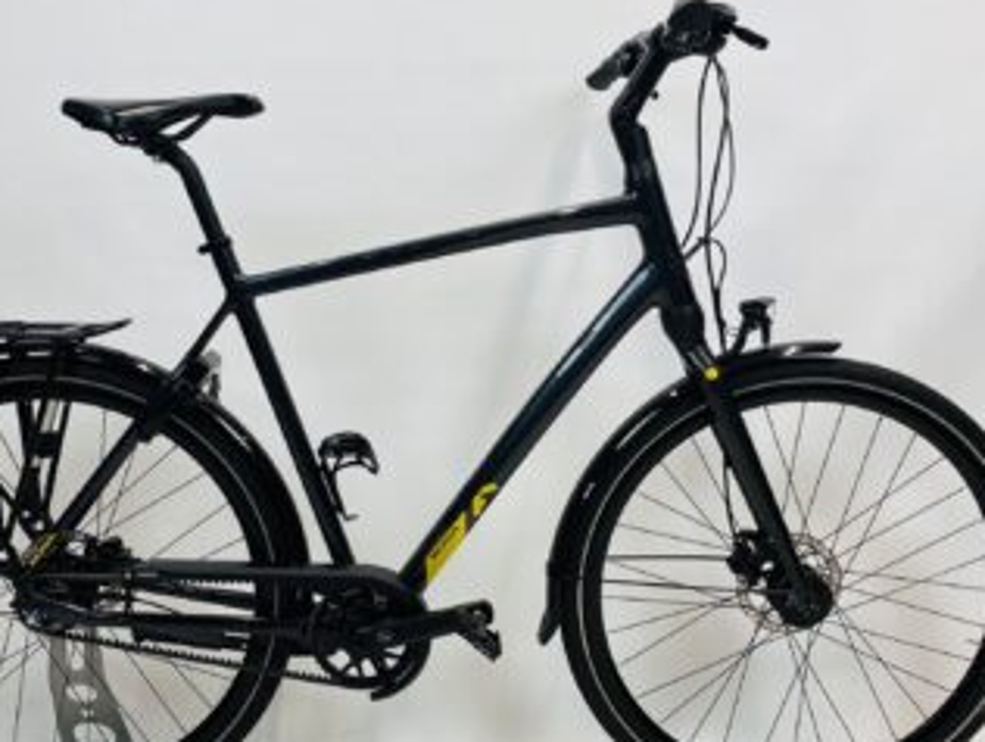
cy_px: 383
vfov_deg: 38.8
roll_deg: +0.3
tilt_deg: -6.6
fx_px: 1054
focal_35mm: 37
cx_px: 449
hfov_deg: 50.0
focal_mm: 4.25
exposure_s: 1/100
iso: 50
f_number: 1.8
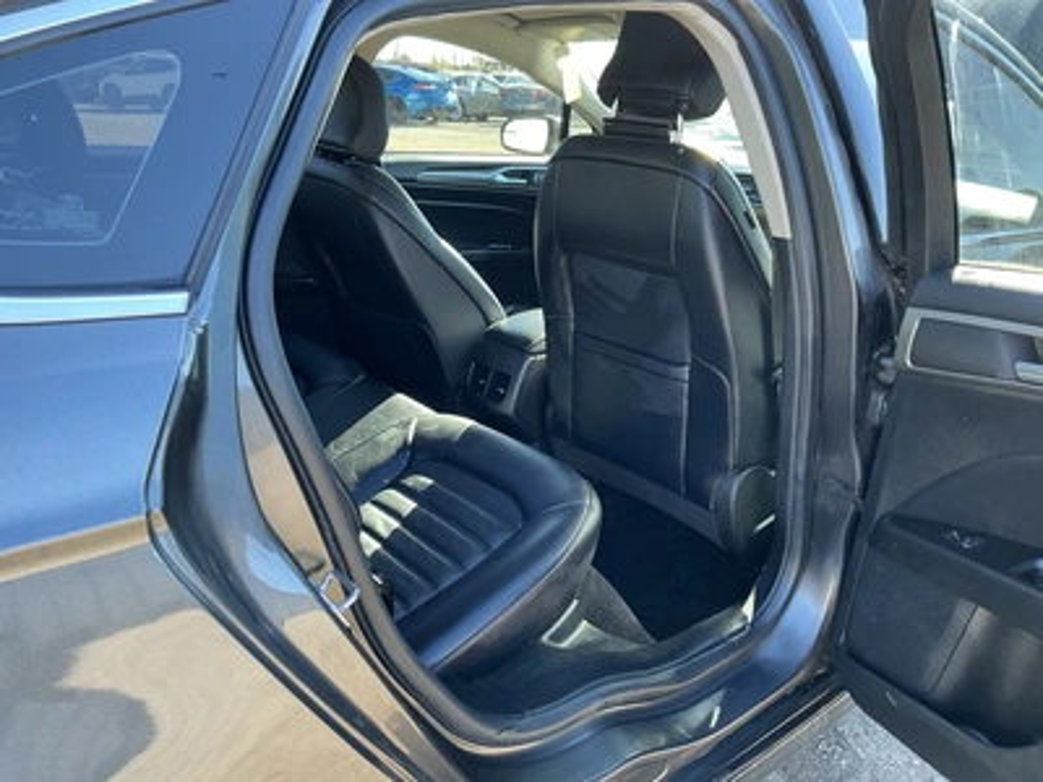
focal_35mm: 28
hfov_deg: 63.4
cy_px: 391
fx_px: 844
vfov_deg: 49.7
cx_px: 522
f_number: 1.8
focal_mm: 3
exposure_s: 1/122
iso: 64
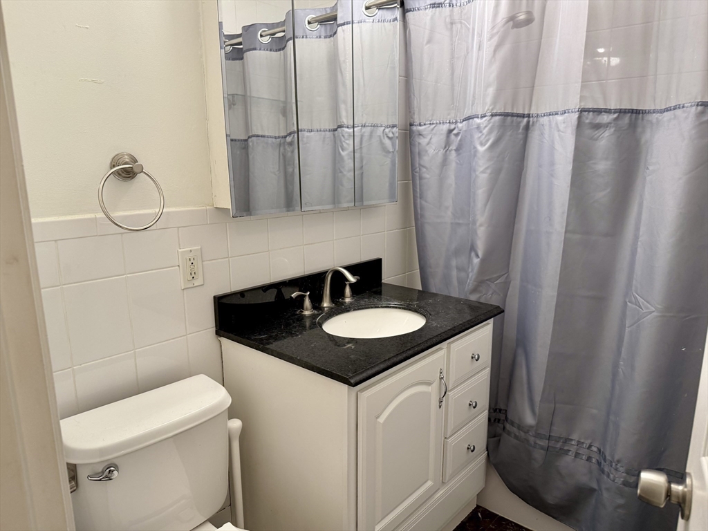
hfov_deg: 71.6
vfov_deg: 56.8
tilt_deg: -11.8
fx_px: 491
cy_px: 266
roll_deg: +0.2
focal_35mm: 24
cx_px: 354
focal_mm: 6.76
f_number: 1.78
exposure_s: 1/120
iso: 160
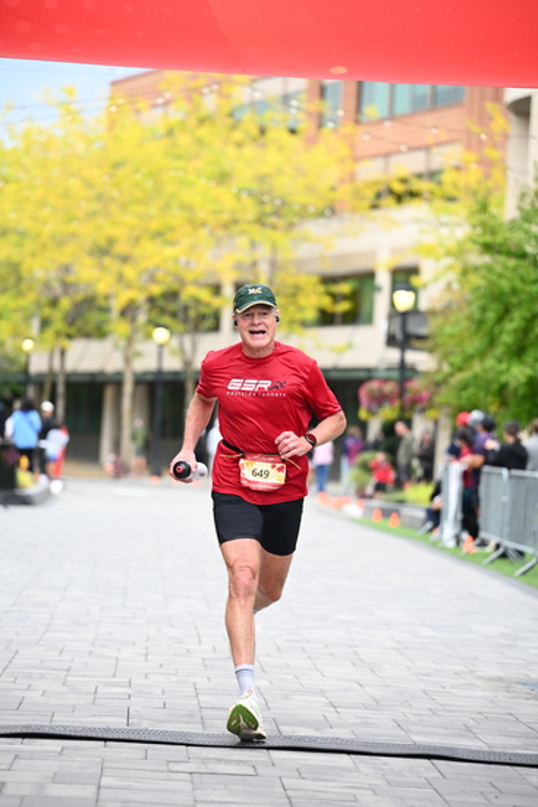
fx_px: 2576
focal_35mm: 115
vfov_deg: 17.8
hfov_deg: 11.9
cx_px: 269
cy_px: 404
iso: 800
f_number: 2.8
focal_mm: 115
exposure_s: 1/1600
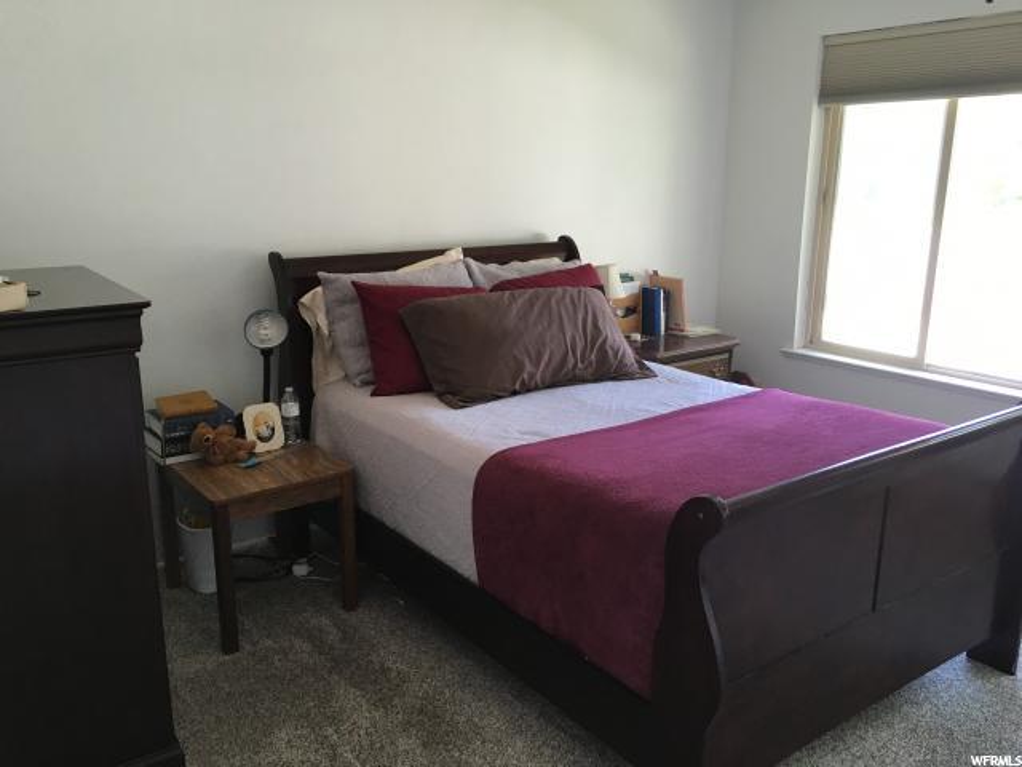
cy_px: 384
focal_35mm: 29
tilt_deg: -13.5
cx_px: 511
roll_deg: -0.2
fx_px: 856
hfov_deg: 61.7
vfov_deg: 48.2
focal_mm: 4.15
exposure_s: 1/30
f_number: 2.2
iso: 40
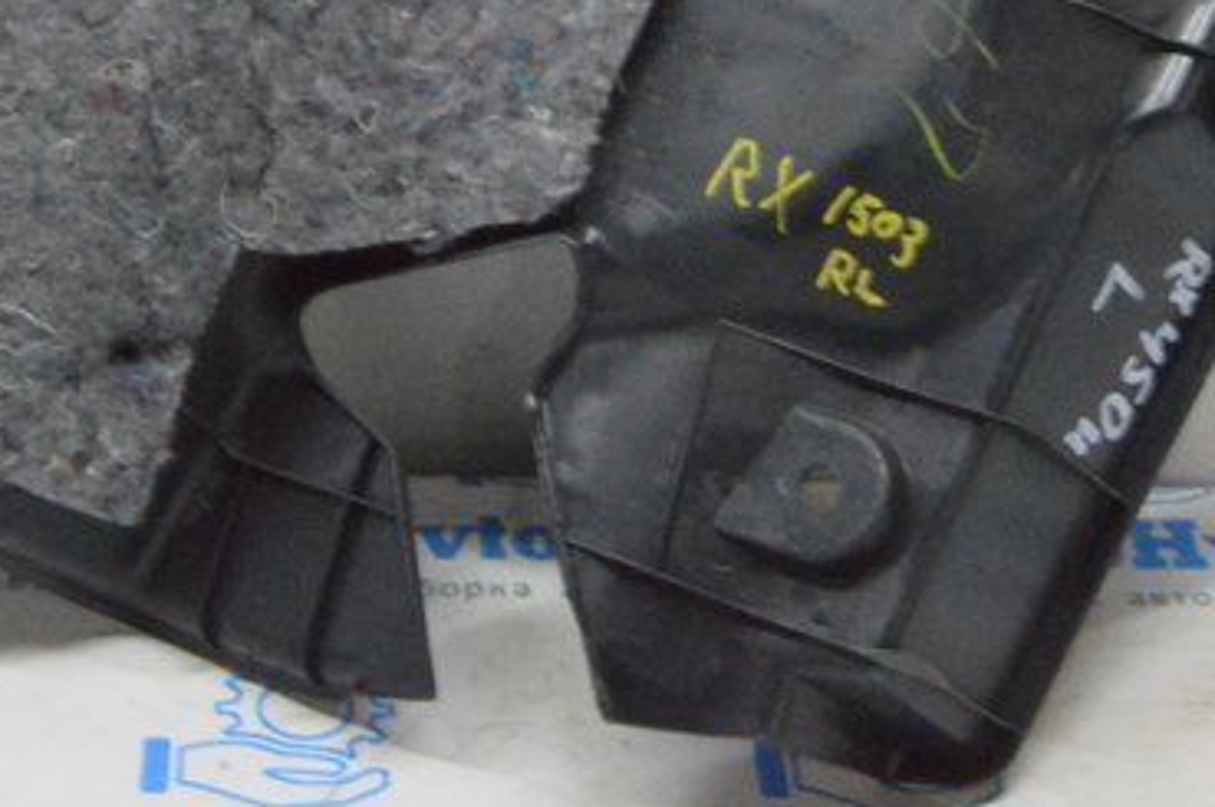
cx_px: 451
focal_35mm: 100
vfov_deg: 13.1
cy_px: -265
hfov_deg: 20.4
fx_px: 3371
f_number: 20
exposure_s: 1/15
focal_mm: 24
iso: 6400
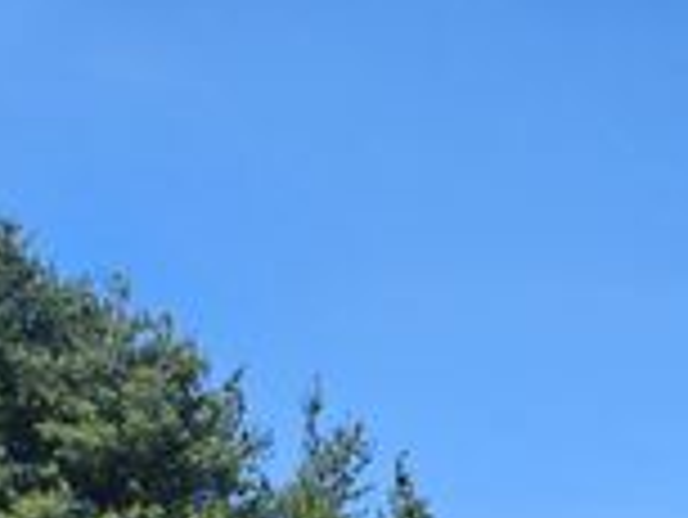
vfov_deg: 17.3
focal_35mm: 75
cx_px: 1075
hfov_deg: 21.2
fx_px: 1492
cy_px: 818
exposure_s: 1/1994
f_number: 1.8
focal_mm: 5.4
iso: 25
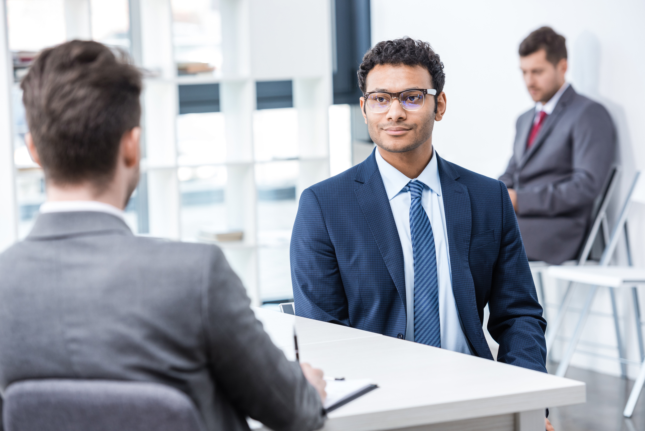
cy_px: 216
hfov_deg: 15.2
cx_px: 322
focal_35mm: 135
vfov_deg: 10.2
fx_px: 2419
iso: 400
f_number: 4
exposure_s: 1/125
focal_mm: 135
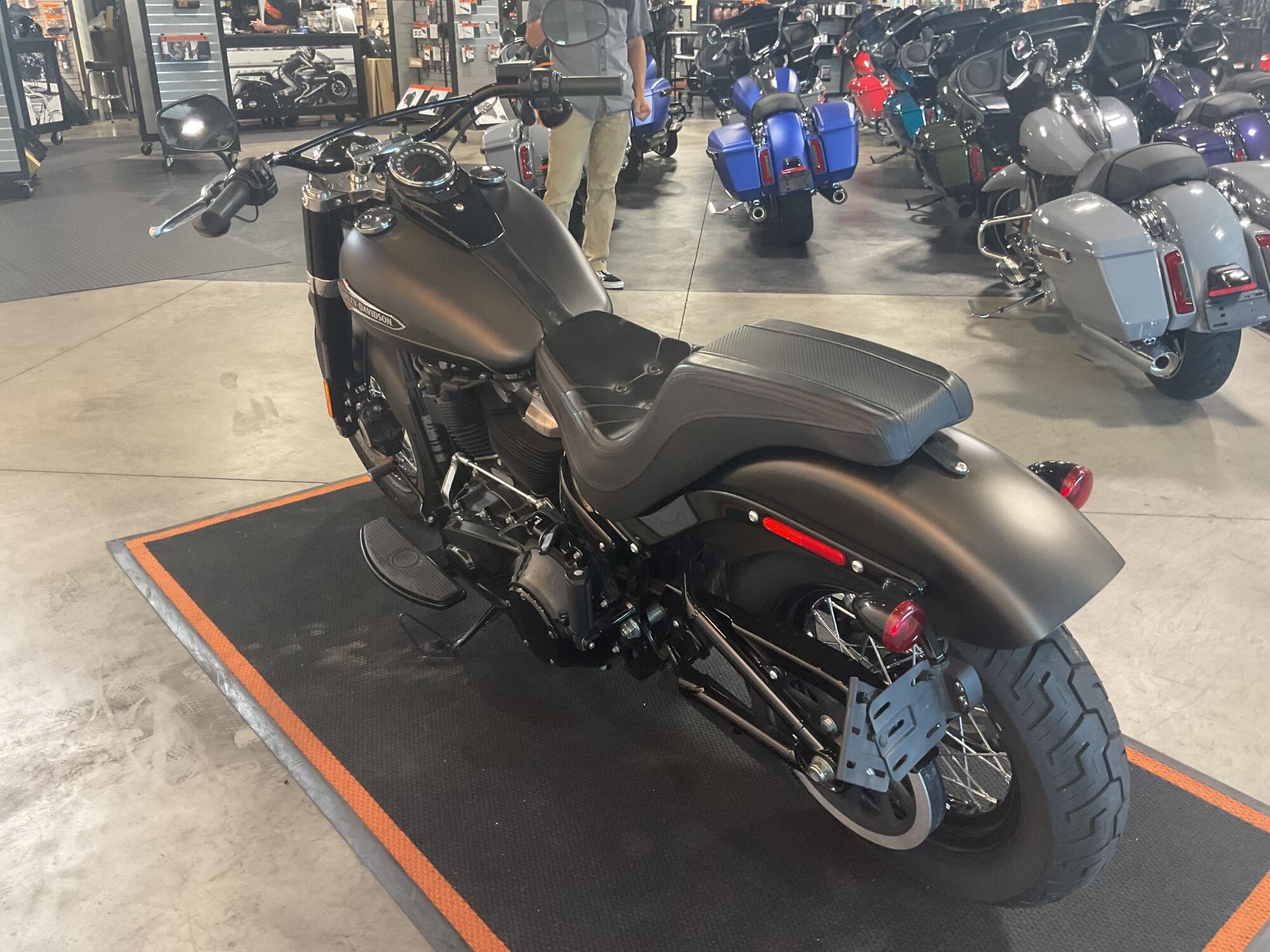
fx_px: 1064
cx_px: 635
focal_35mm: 29
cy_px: 476
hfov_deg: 61.7
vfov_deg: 48.2
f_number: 1.8
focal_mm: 3
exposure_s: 1/50
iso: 160
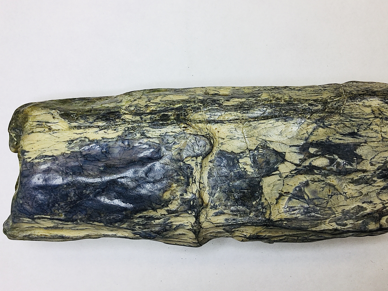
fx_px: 415
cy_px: 132
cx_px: 202
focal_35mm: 37
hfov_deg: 50.1
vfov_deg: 38.6
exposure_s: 1/121
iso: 25
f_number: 2.4
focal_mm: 3.3
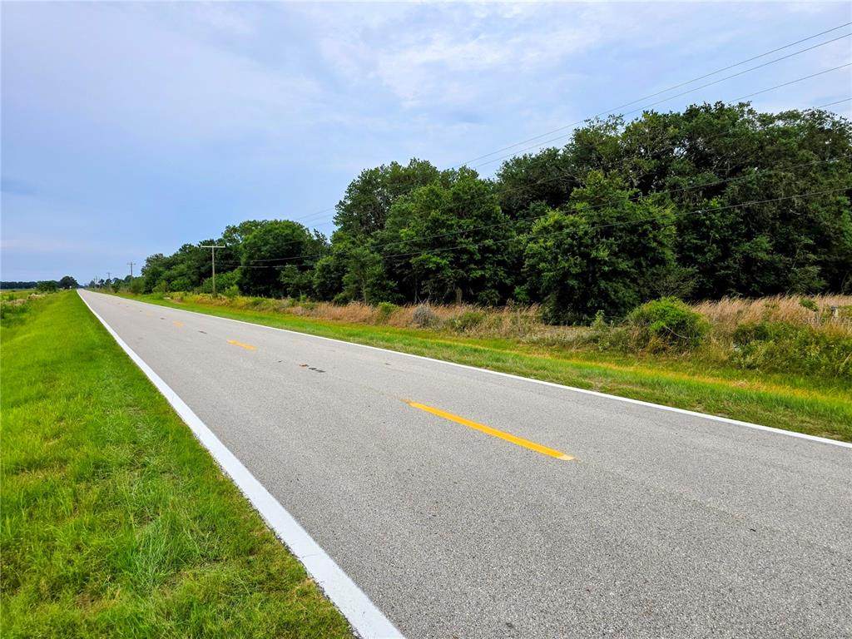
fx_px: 566
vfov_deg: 58.9
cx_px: 426
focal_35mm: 23
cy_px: 320
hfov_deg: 73.9
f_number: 1.7
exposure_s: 1/180
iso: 40
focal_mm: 6.3
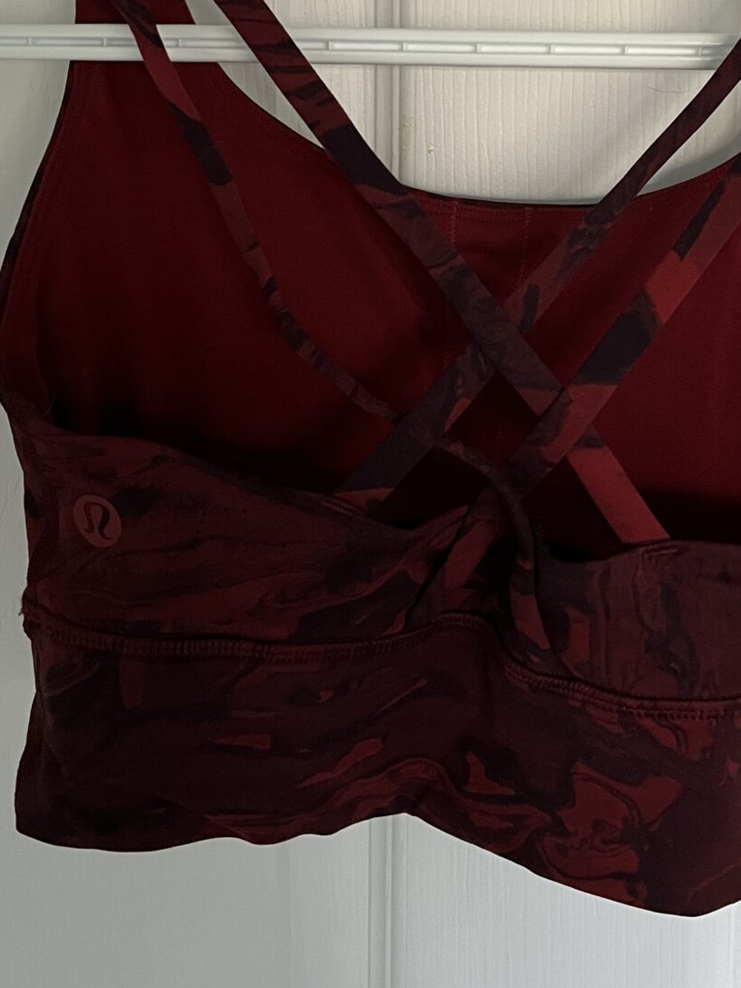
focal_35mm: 49
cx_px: 544
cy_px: 149
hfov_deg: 29.3
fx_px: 1399
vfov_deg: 37.0
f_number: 1.6
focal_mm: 5.1
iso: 320
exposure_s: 1/60
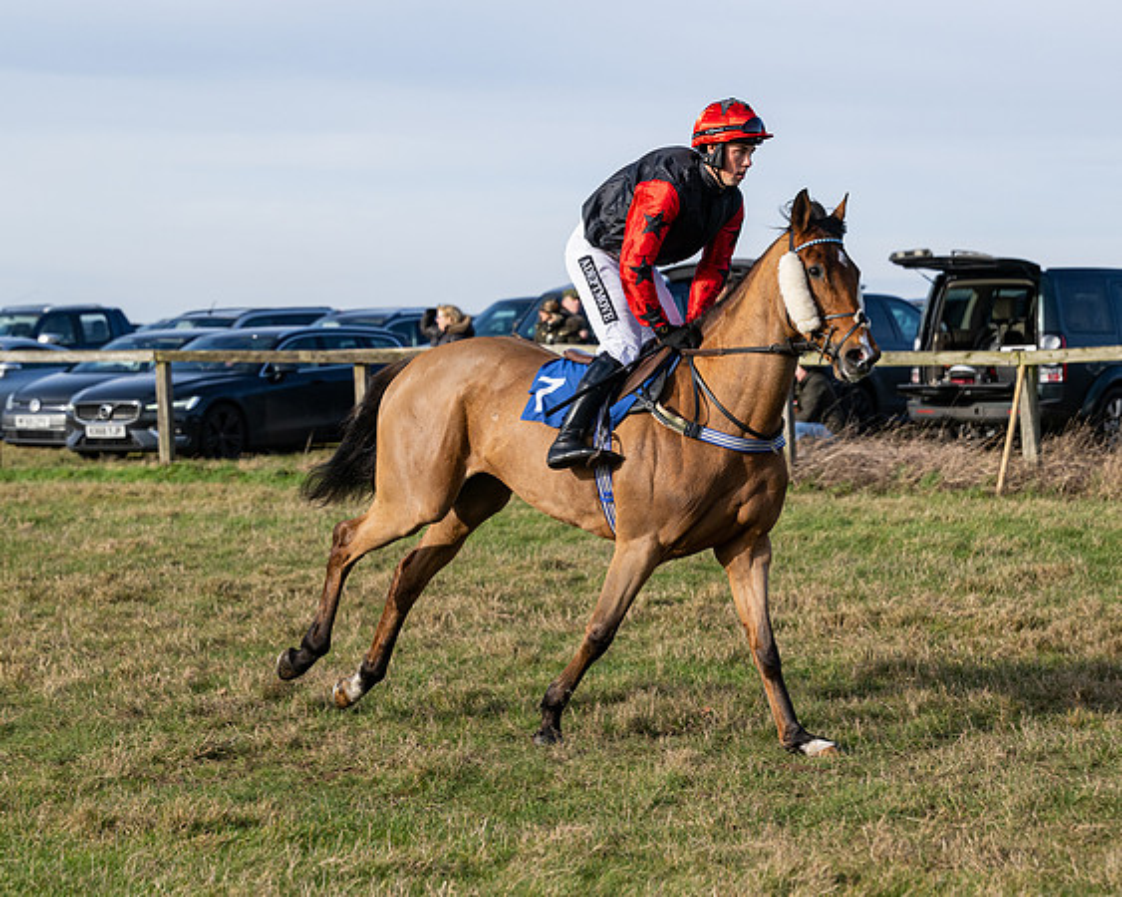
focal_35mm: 119
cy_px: 461
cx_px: 489
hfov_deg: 16.1
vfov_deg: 12.9
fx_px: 3965
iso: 400
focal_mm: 99
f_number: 5
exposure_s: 1/2500
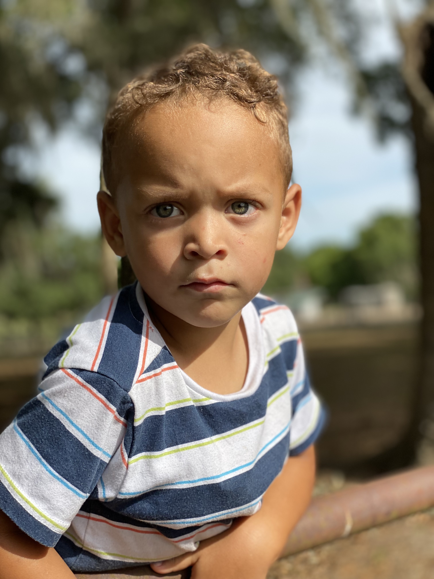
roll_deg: +4.5
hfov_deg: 28.0
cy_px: 290
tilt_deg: +1.4
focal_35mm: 52
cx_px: 217
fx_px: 869
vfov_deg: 36.8
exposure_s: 1/1295
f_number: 2
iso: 20
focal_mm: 6
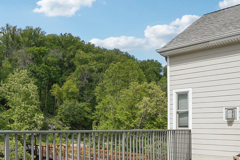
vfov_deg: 39.7
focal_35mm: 31
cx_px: 111
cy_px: 140
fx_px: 207
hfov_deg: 60.2
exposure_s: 1/200
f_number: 8
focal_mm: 16
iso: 100
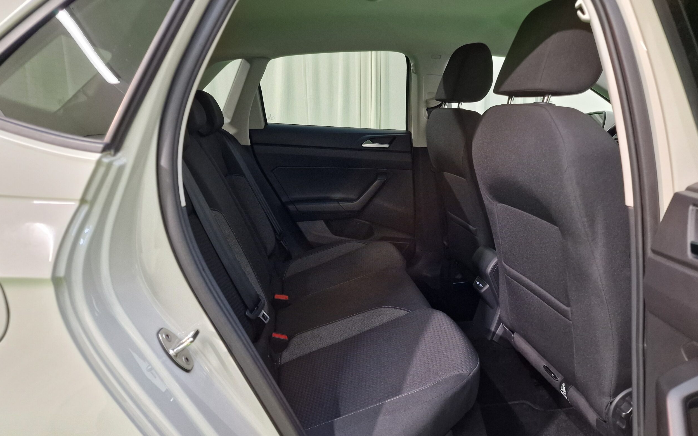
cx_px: 347
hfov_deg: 72.6
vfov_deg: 49.3
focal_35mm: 25
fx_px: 476
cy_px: 224
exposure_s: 1/50
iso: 320
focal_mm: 6.4
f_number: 1.8
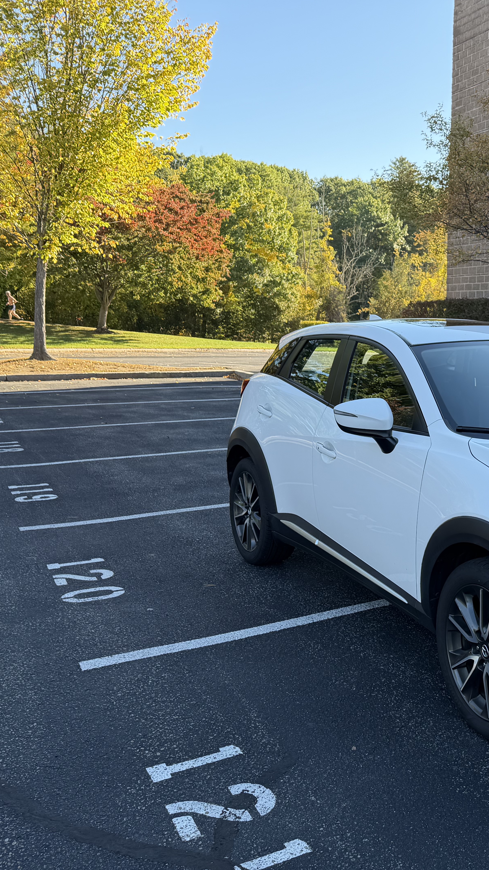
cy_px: 435
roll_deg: -2.0
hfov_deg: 30.8
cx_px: 508
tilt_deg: -6.9
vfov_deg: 56.6
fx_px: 807
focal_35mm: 35
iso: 80
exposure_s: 1/765
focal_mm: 6.76
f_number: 1.78
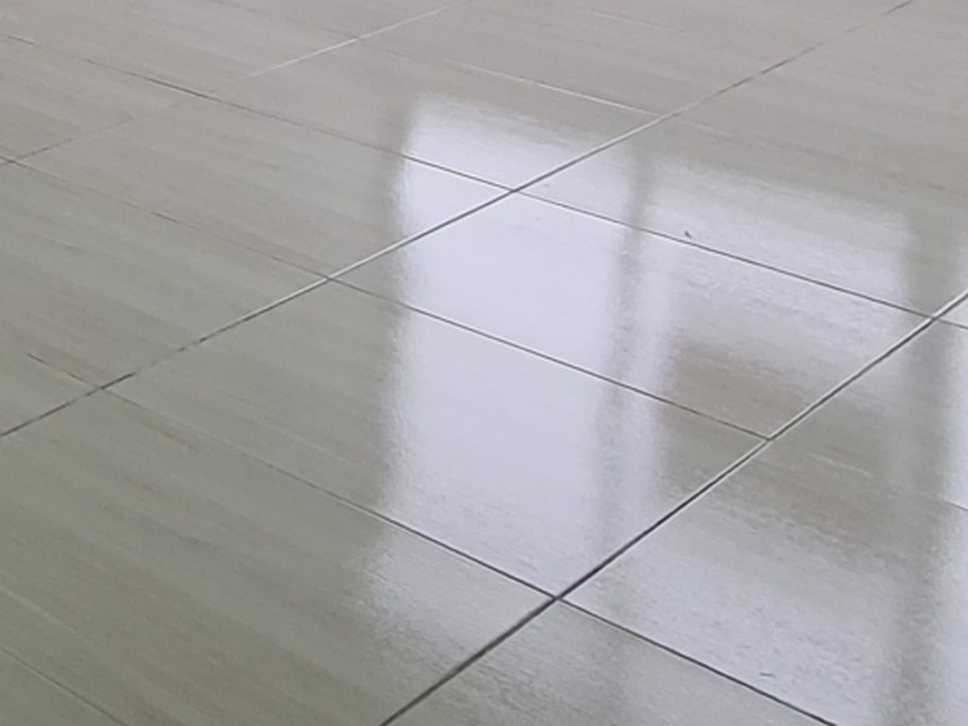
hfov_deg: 21.6
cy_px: -444
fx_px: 1846
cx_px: -670
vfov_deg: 18.8
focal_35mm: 66
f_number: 2.2
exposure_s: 1/60.2
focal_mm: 1.8
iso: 80
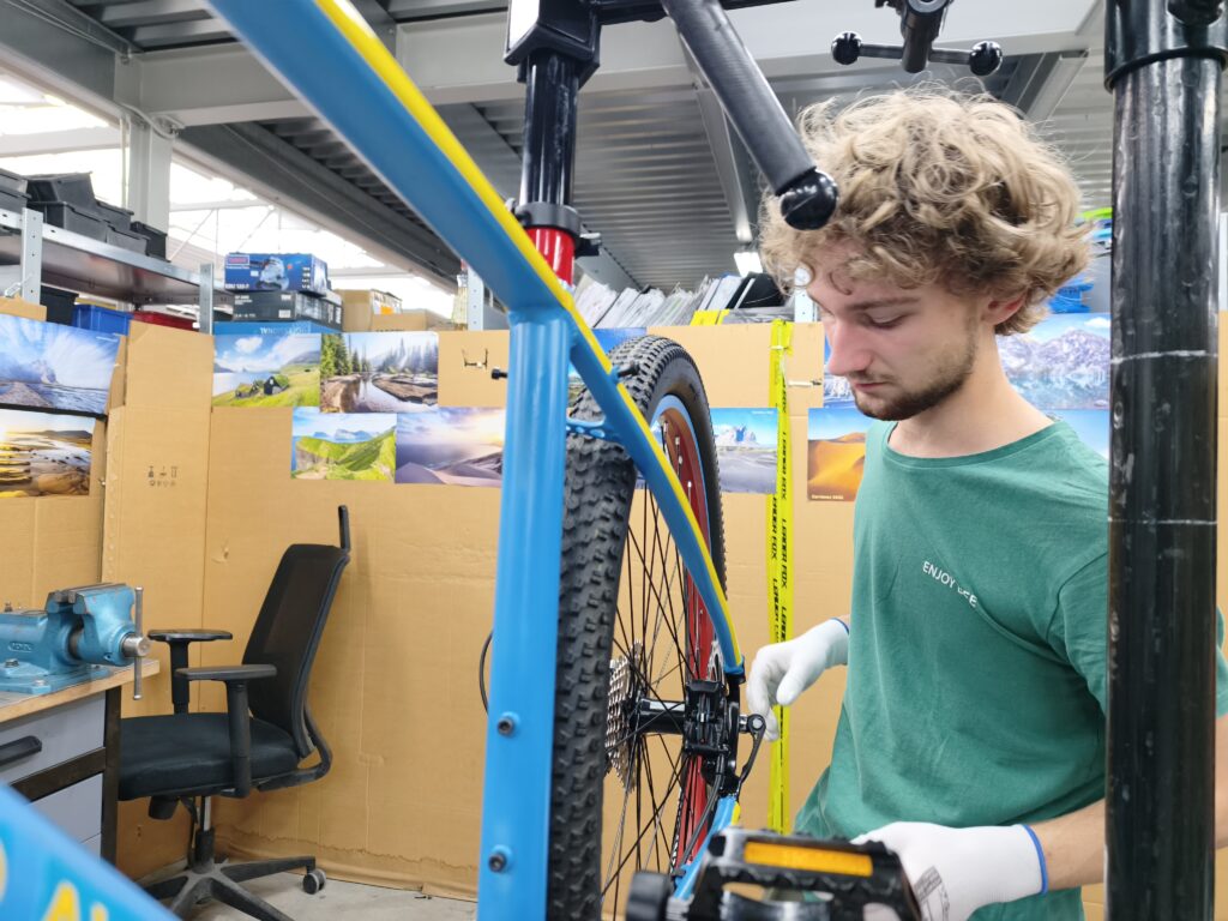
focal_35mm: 23
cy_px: 460
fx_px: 816
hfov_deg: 73.9
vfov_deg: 58.9
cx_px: 614
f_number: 1.62
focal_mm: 6.45
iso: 160
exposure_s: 1/99.9
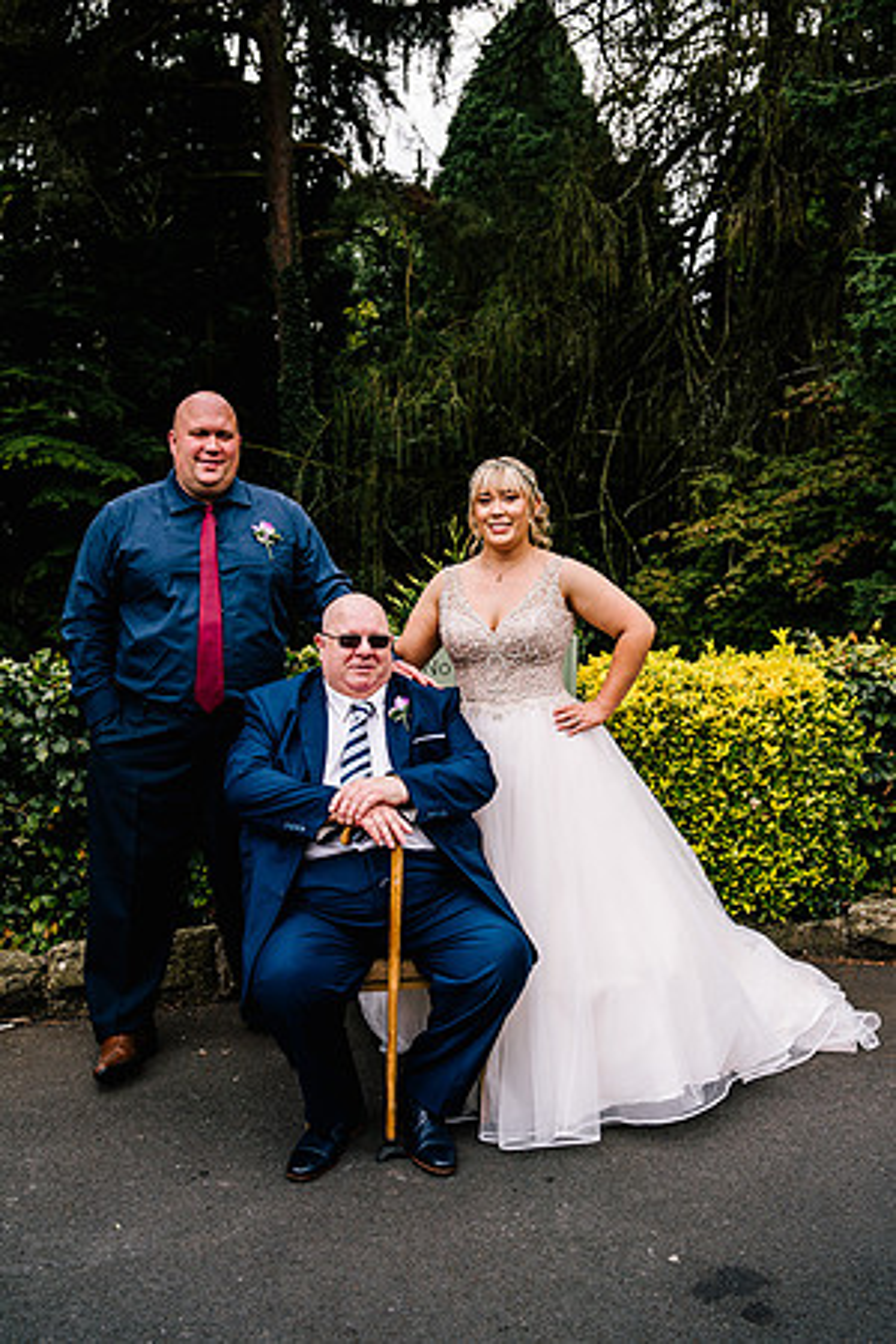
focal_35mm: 35
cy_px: 672
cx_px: 448
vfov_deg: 54.4
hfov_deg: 37.9
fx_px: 1307
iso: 125
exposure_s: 1/500
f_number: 4
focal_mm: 35
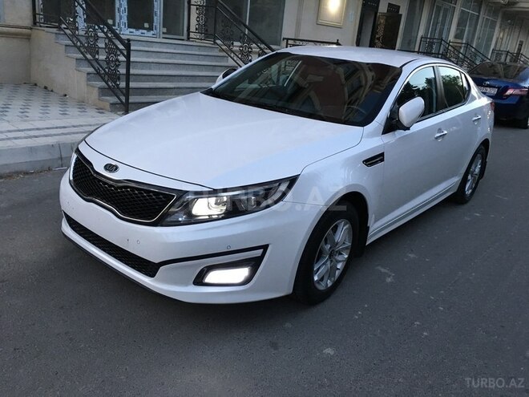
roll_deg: -6.4
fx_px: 443
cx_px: 264
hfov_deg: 61.7
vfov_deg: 48.2
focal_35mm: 29
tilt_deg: -18.0
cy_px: 198
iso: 50
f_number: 2.2
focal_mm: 4.15
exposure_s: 1/33
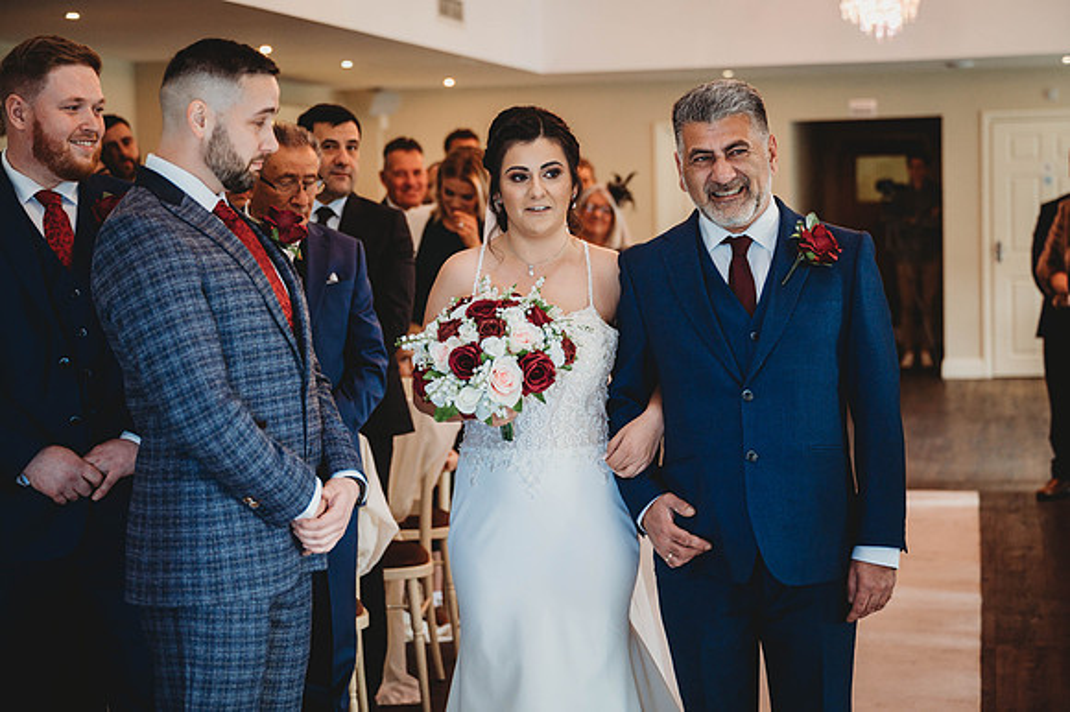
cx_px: 582
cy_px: 349
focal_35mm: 64
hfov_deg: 31.4
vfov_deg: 21.2
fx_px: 1905
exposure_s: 1/160
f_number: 2.8
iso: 1600
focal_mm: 59
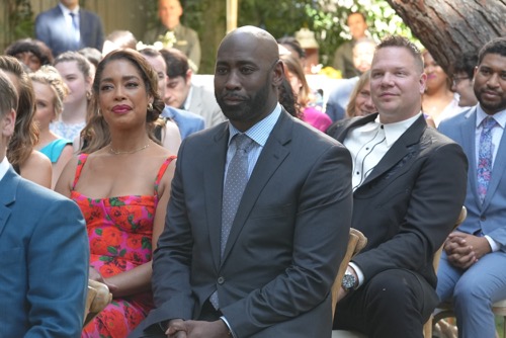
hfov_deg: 17.9
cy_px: 169
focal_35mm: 114
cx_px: 253
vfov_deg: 12.0
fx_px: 1603
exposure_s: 1/320
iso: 4000
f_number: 7.1
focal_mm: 114
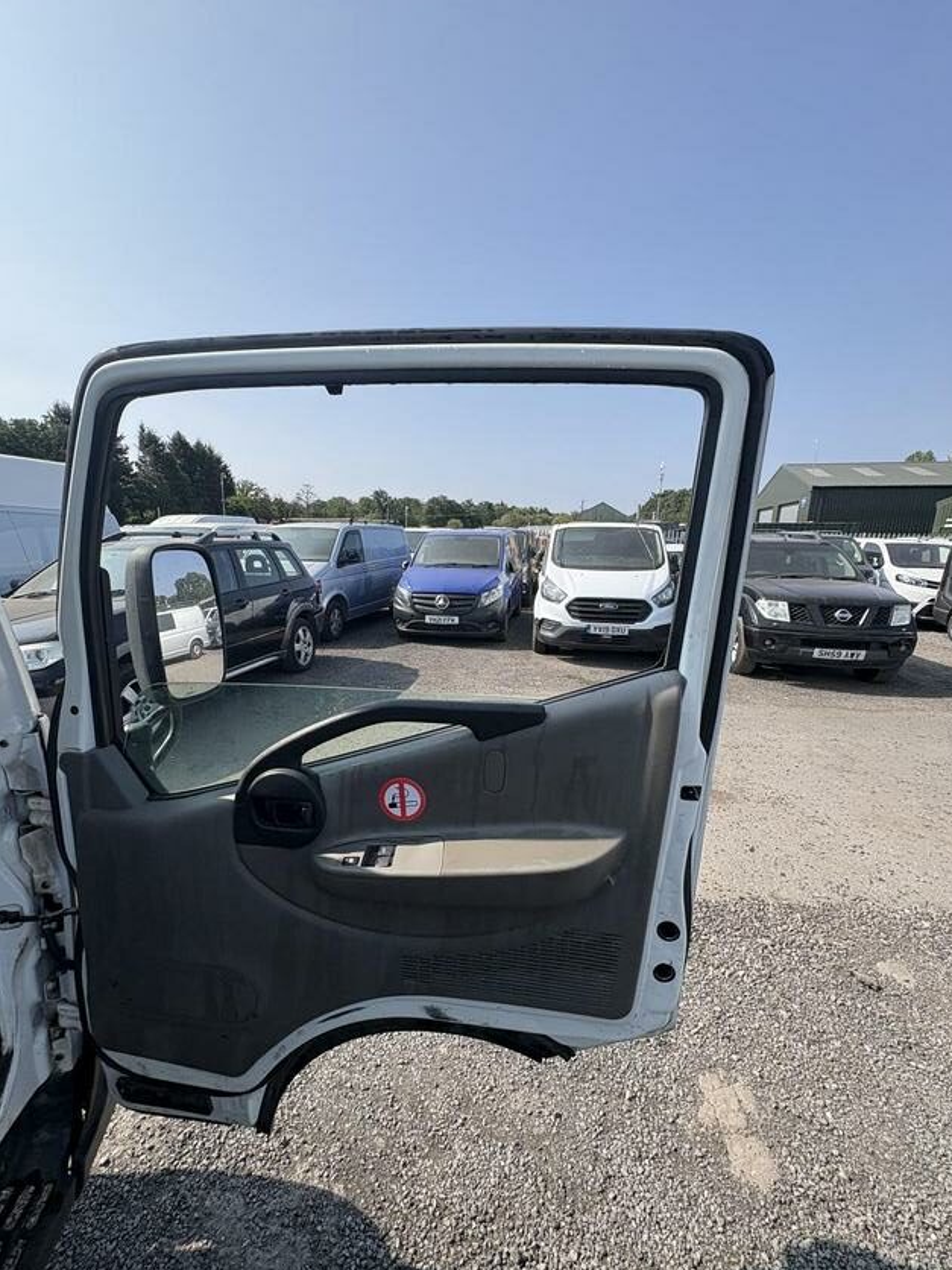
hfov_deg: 81.7
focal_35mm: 15
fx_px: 550
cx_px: 460
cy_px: 668
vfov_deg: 98.1
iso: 40
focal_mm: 2.22
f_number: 2.2
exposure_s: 1/968
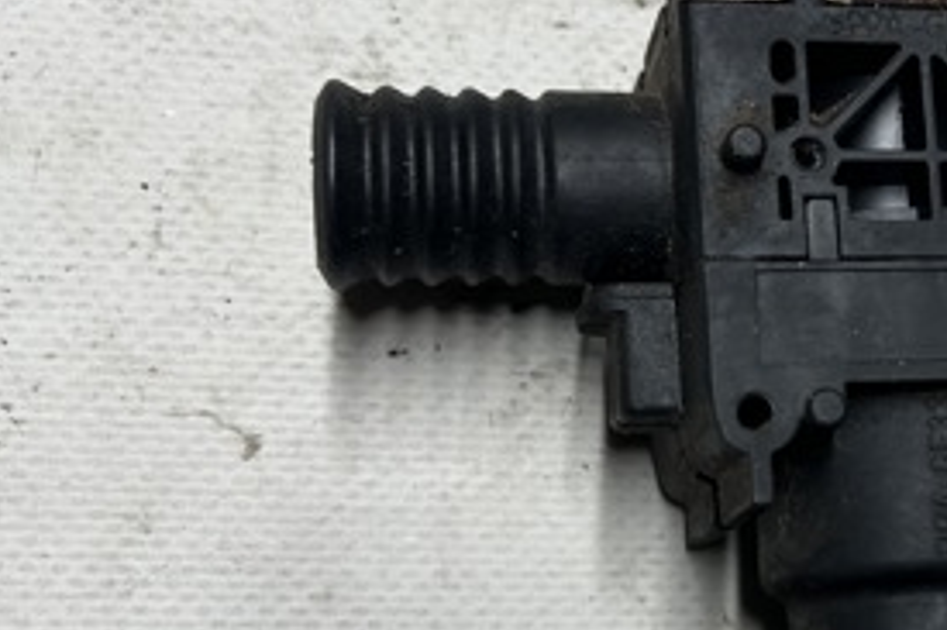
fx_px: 1656
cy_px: 308
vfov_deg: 21.5
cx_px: 864
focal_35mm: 63
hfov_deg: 30.4
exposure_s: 1/100
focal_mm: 5.7
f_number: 1.5
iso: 80
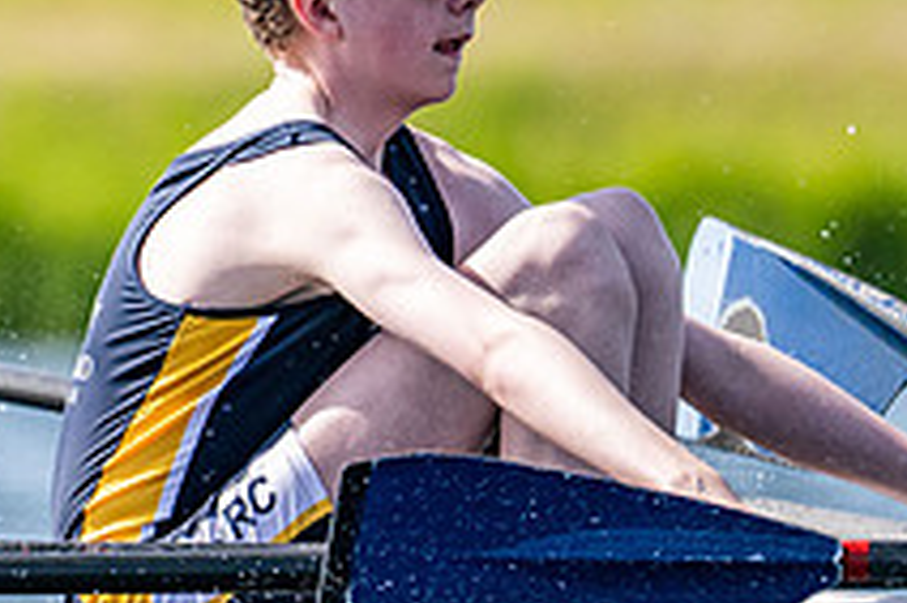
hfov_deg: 1.3
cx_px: 218
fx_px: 41311
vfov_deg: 0.8
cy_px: 265
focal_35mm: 1641
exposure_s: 1/2500
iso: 280
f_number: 4.5
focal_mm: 400
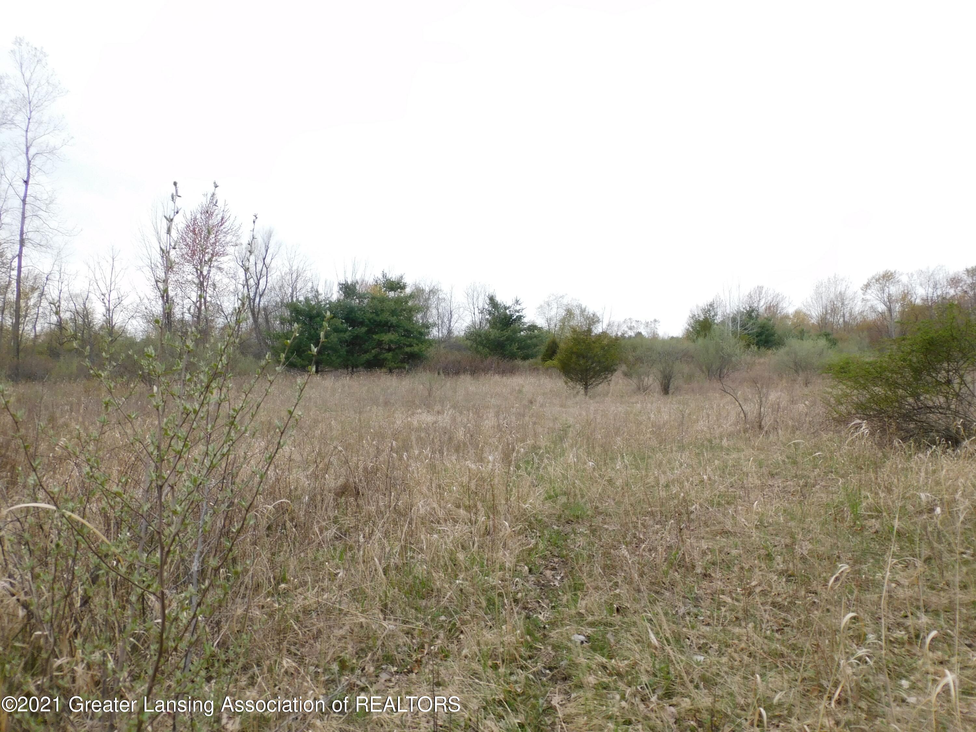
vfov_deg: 56.8
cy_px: 366
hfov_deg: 71.6
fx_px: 677
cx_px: 488
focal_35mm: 24
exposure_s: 1/640
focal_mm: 4.3
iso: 125
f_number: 3.3
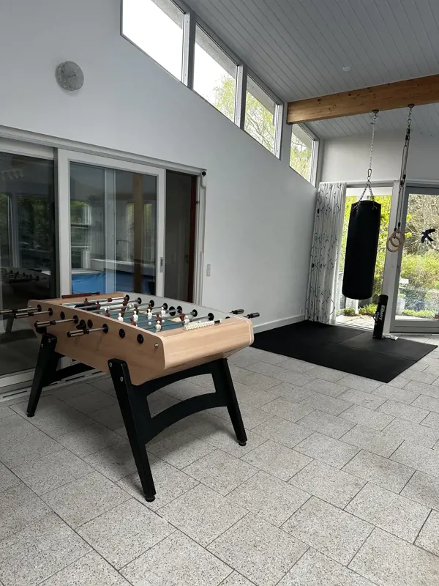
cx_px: 220
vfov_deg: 71.6
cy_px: 293
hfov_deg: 56.8
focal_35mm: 24
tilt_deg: -6.1
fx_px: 406
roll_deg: -2.6
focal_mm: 6.86
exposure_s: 1/121
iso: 125
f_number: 1.78
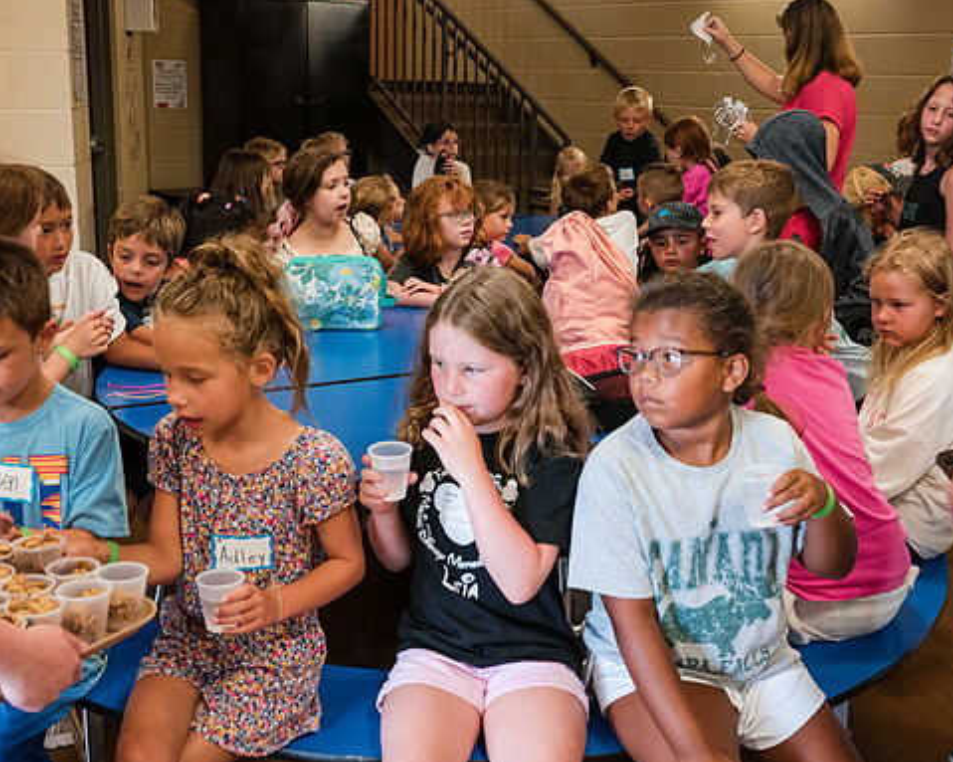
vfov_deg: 34.9
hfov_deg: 42.9
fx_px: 1213
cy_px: 361
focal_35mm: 43
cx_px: 465
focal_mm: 35
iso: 6400
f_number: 5.6
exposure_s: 1/125
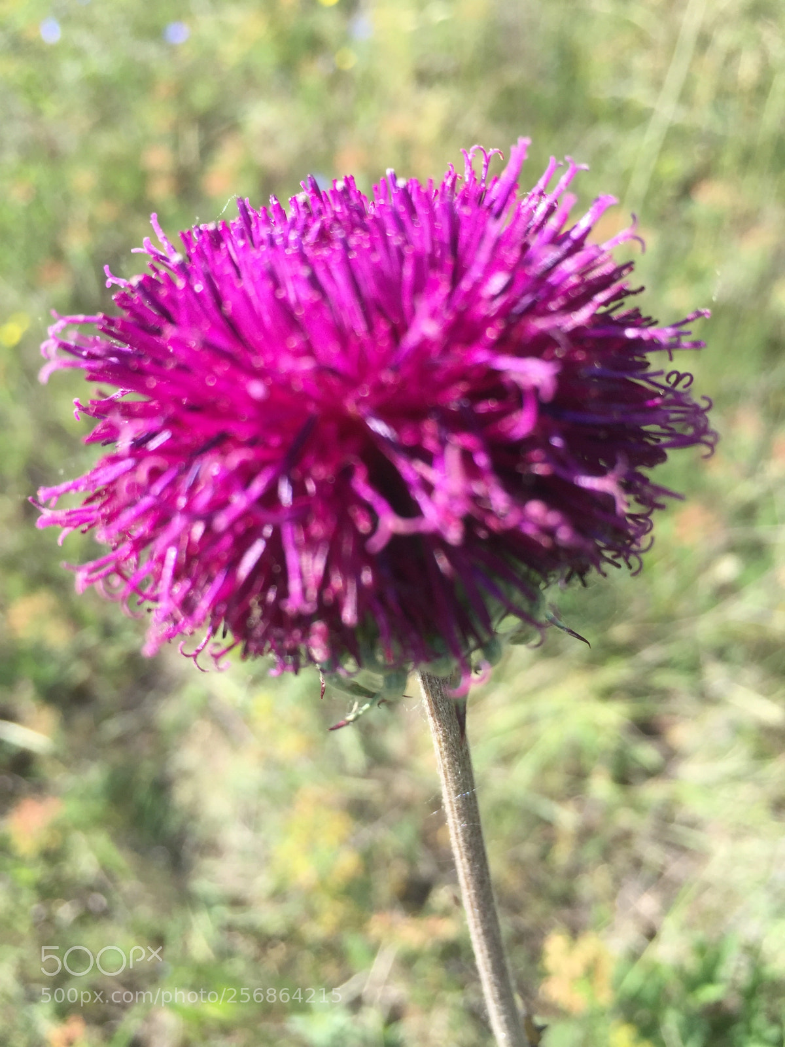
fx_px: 877
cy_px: 524
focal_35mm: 29
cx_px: 392
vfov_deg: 61.7
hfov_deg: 48.2
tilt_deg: -53.6
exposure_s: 1/534
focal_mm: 4.15
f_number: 2.2
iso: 32
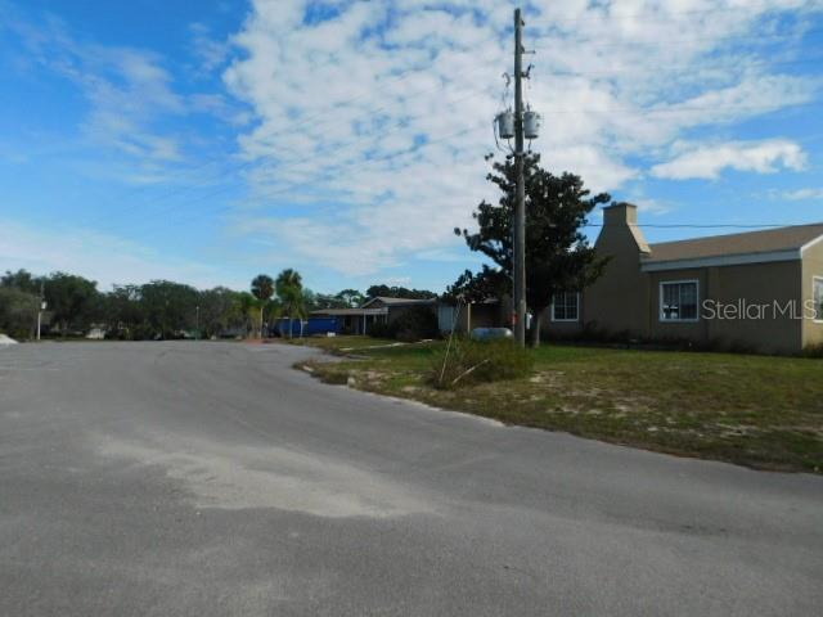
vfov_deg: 58.9
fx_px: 547
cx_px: 412
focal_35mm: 23
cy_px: 308
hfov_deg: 73.9
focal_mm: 4
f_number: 6
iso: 125
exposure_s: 1/640
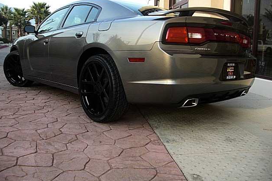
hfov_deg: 50.7
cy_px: 80
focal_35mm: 38
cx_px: 135
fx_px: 287
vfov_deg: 35.0
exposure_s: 1/100
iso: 50
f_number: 2.8
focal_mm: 6.3
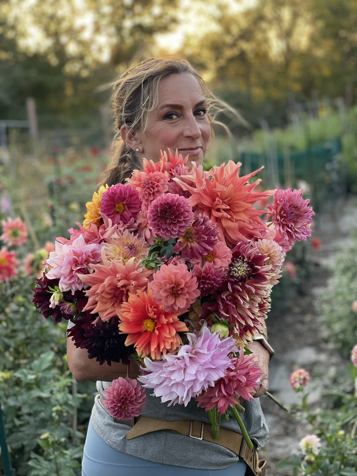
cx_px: 178
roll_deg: +4.2
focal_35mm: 64
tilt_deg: -9.7
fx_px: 880
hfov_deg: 22.9
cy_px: 238
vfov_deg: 30.3
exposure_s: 1/121
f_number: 2.2
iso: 50
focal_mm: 7.5
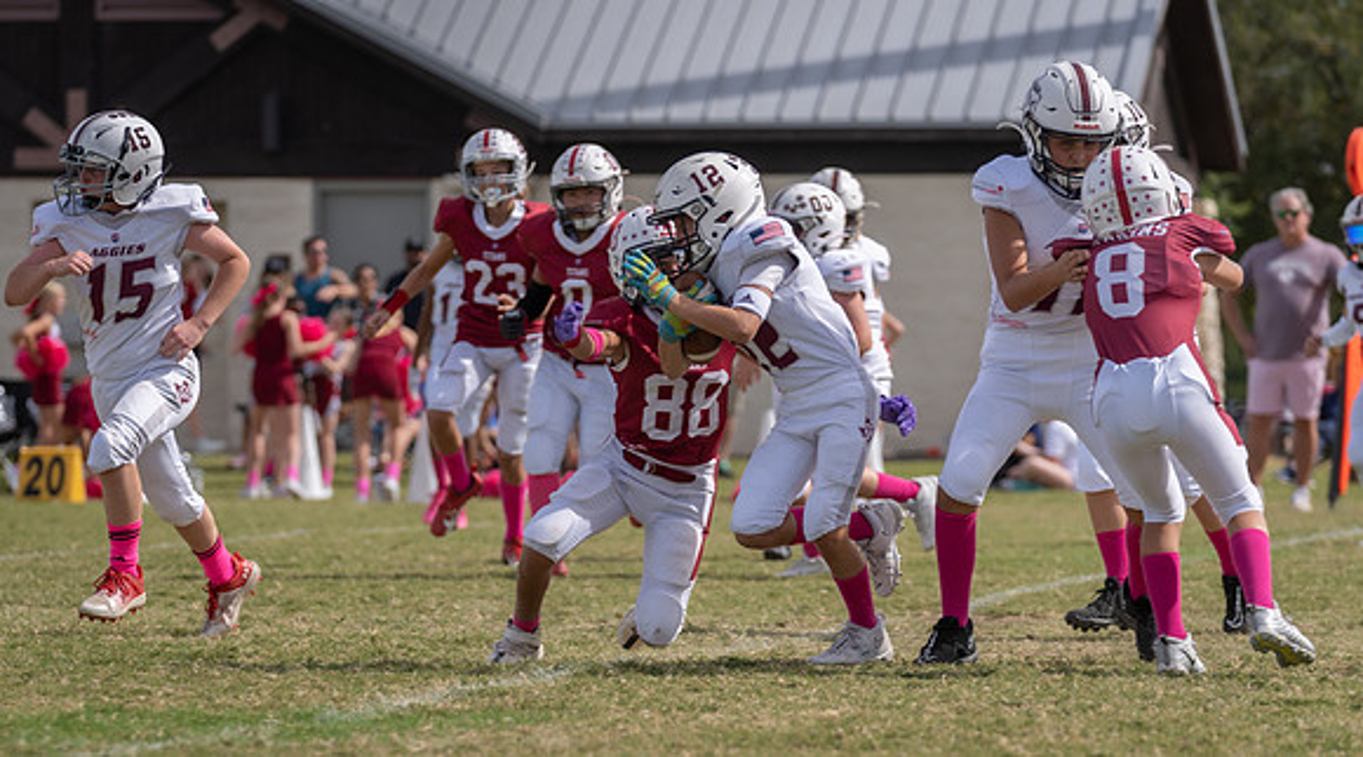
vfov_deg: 5.1
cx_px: 485
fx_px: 8443
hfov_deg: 9.2
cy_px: 586
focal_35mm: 234
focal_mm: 173
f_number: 4
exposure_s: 1/1250
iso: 100
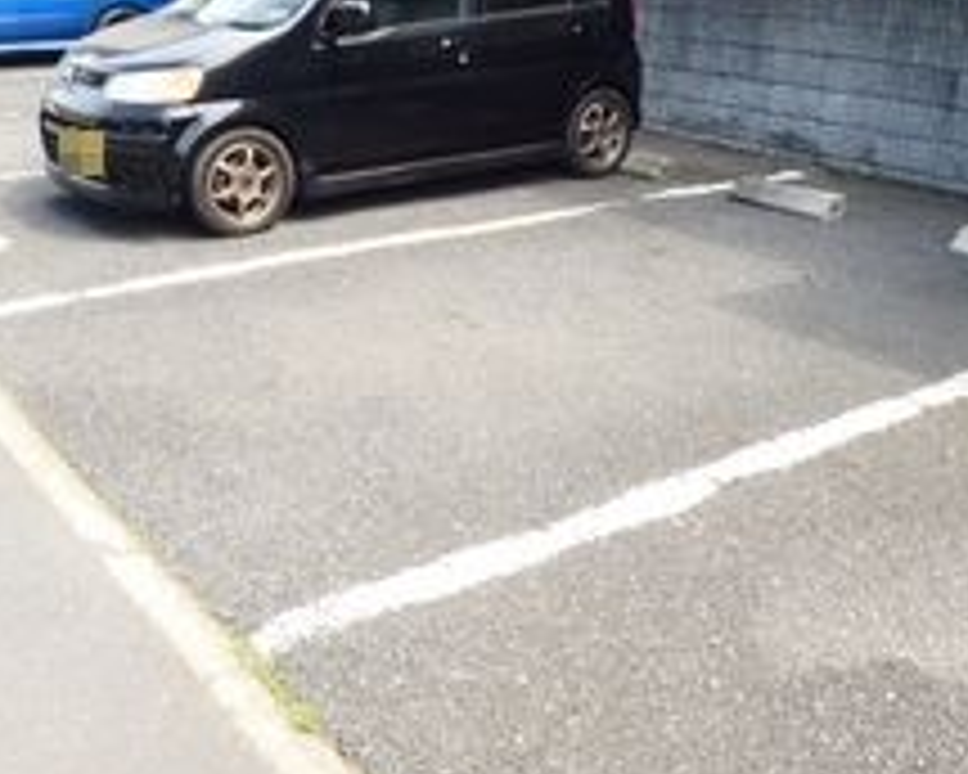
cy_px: 256
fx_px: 1117
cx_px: 374
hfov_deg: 46.5
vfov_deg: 37.8
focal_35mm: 39
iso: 100
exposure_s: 1/30
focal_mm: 3.58
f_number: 7.1
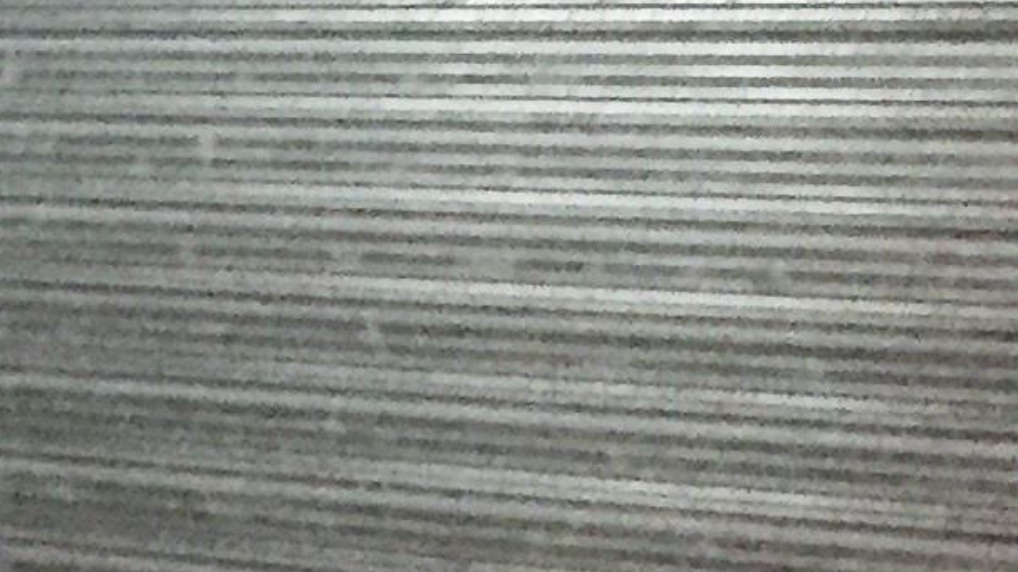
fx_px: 4587
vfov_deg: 6.7
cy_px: -876
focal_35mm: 170
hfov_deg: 11.2
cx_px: -1139
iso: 250
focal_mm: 4.15
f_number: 2.2
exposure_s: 1/20
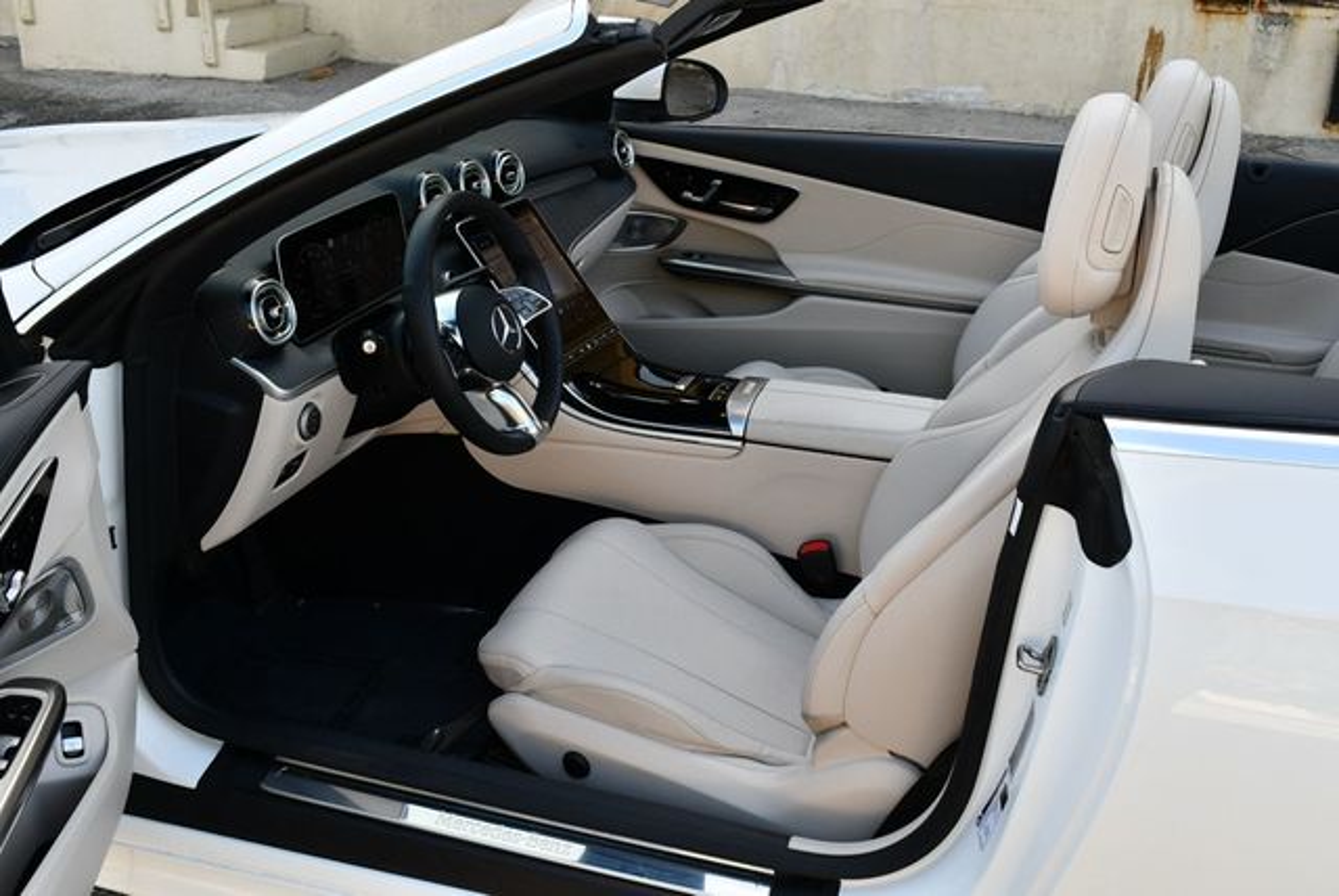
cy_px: 448
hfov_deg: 53.1
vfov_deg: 36.9
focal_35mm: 36
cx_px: 670
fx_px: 1340
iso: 220
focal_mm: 18
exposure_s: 1/250
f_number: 5.6
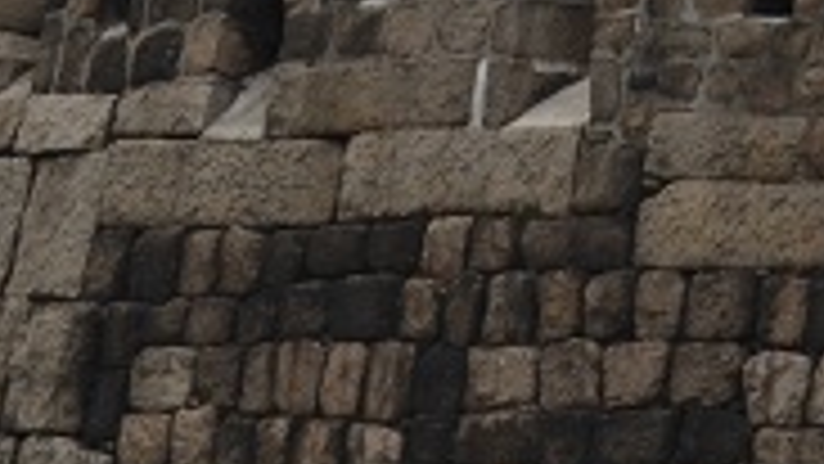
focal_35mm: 271
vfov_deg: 4.4
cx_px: 1905
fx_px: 5922
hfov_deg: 7.5
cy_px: -529
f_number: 8
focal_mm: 32
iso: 100
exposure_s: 1/250
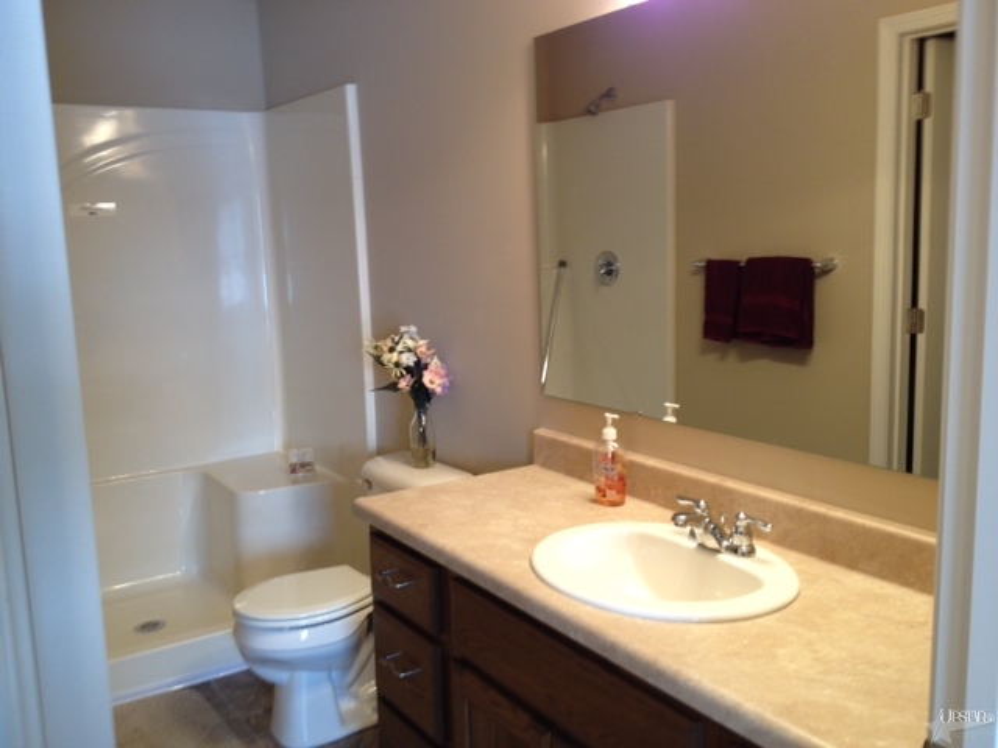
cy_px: 374
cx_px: 499
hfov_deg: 52.6
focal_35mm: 35
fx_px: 1009
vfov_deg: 40.7
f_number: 2.4
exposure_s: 1/20
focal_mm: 4.28
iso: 64
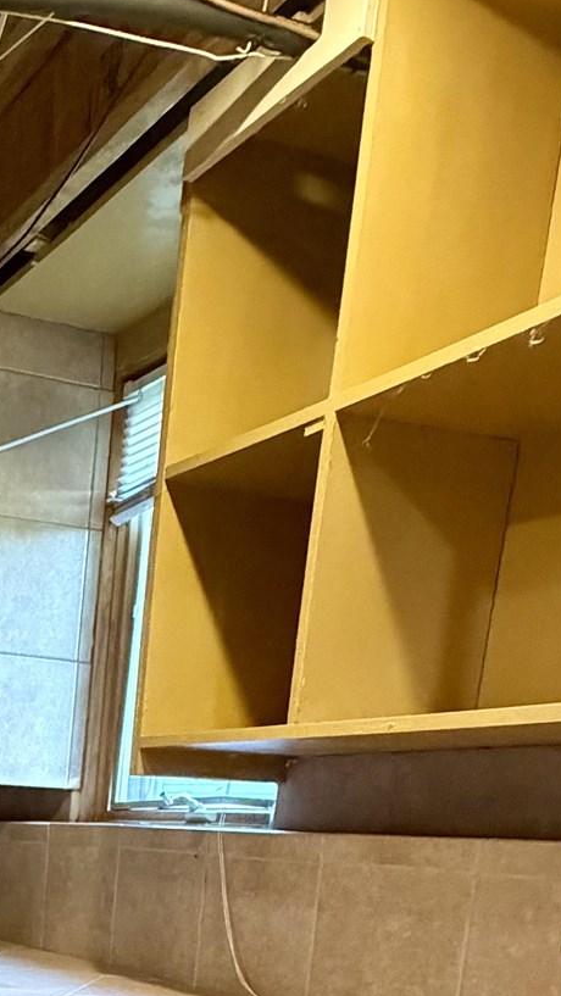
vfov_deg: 39.4
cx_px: -165
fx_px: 1136
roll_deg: -2.3
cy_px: 1078
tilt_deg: -13.6
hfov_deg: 24.3
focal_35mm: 43
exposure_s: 1/60
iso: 800
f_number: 2.2
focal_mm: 2.22
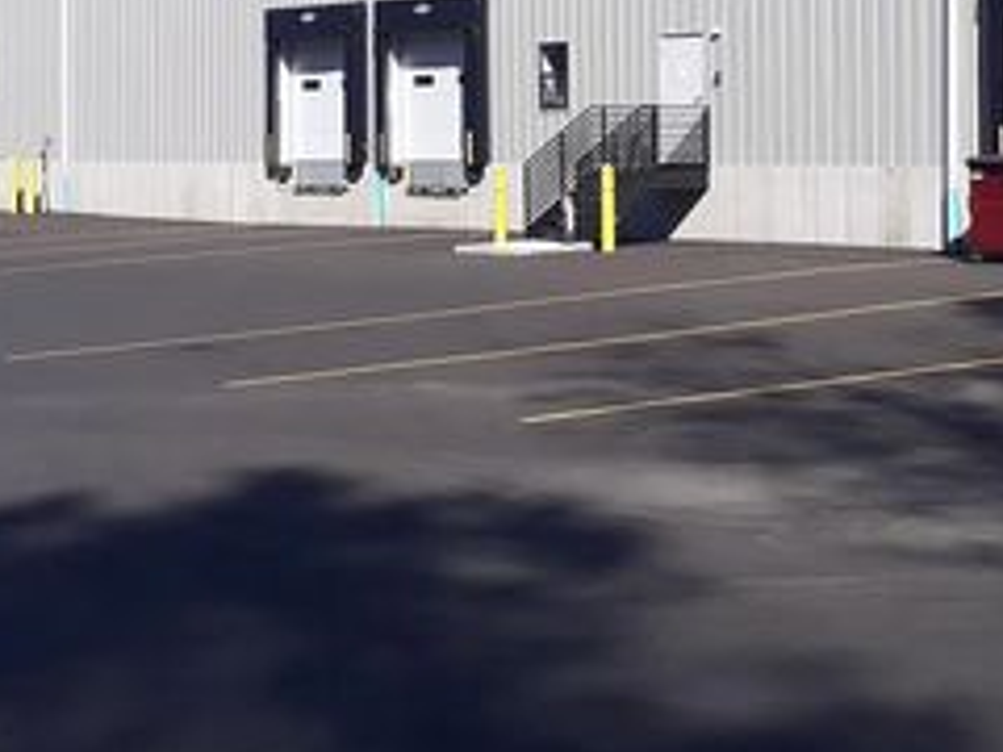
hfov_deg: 27.0
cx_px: 547
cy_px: 100
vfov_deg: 20.1
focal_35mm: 72
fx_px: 2086
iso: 40
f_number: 1.9
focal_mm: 3.6
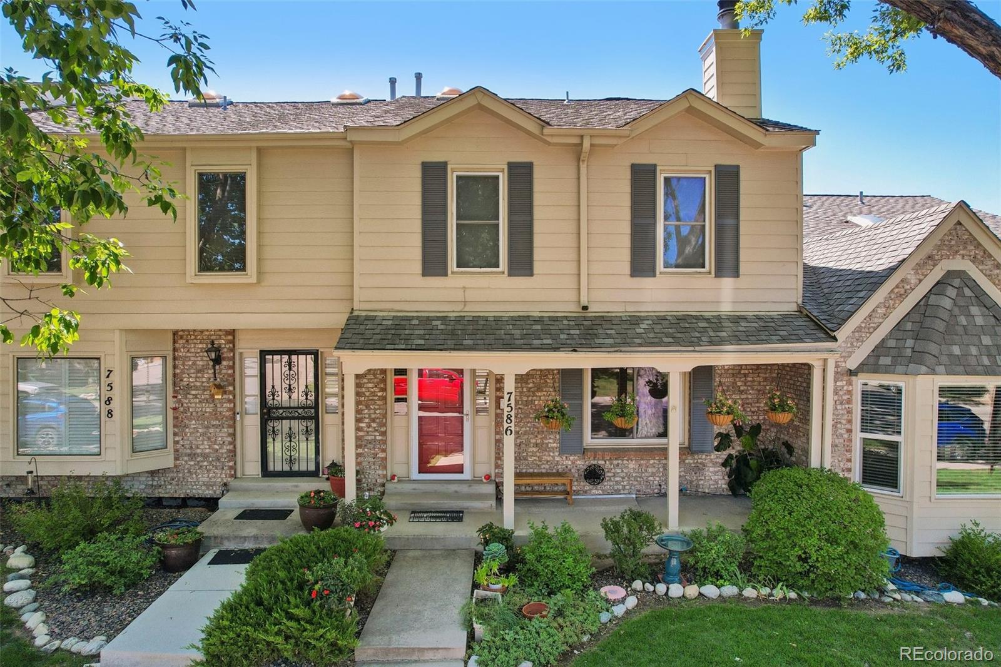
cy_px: 334
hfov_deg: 78.6
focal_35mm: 22
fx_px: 612
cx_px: 500
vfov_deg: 57.2
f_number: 2.8
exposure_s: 1/640
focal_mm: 8.4
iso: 100
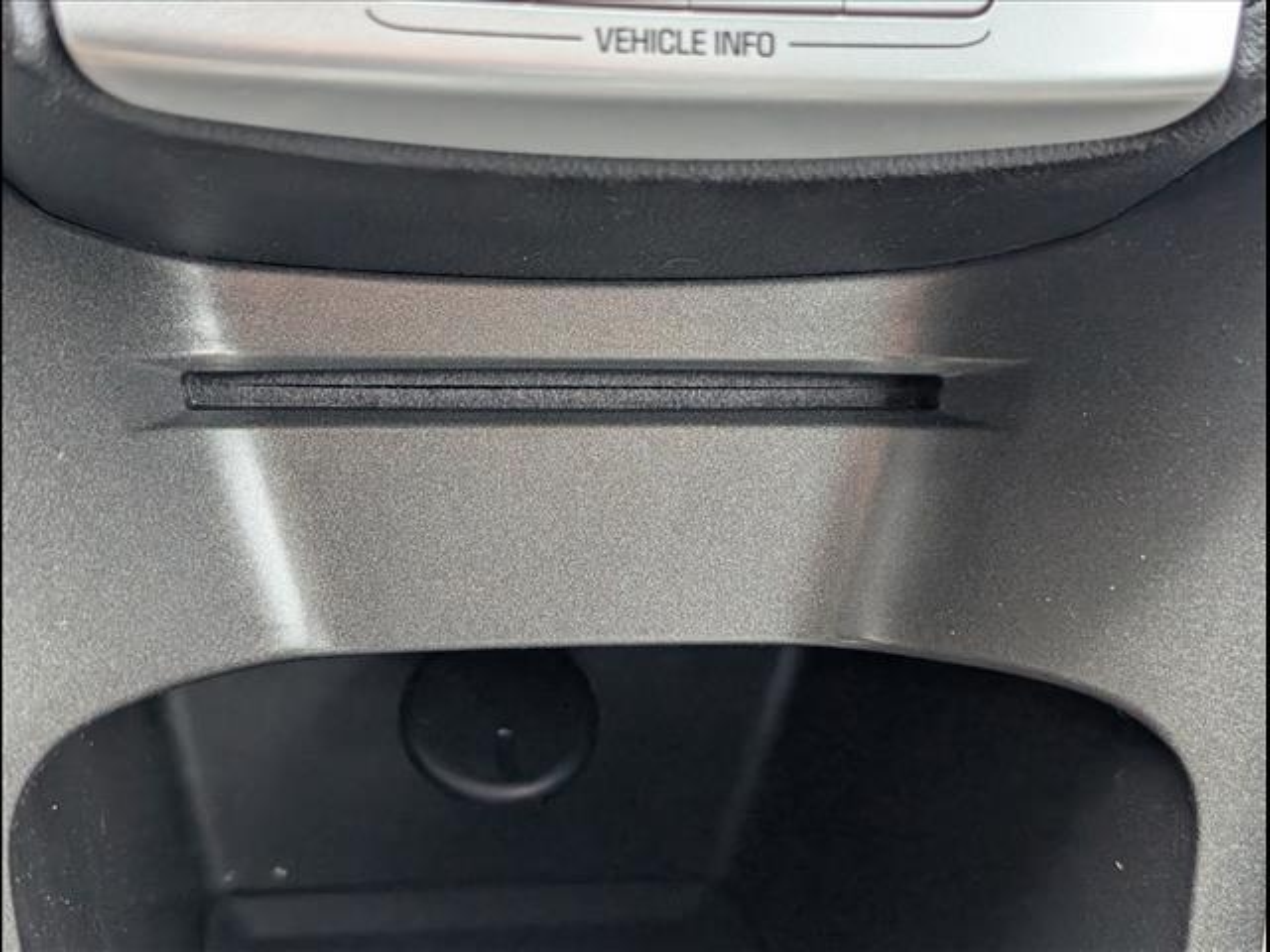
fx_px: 1798
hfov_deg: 38.9
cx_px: 635
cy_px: 476
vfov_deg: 29.7
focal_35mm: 49
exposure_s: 1/263
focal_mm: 6.9
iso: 164
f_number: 1.68
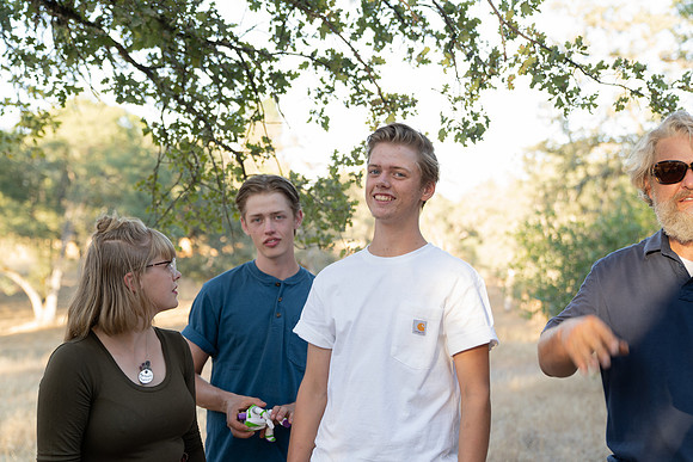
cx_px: 346
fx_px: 809
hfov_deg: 46.4
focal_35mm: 42
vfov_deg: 31.9
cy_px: 231
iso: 200
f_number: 2.8
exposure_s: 1/125
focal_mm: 42
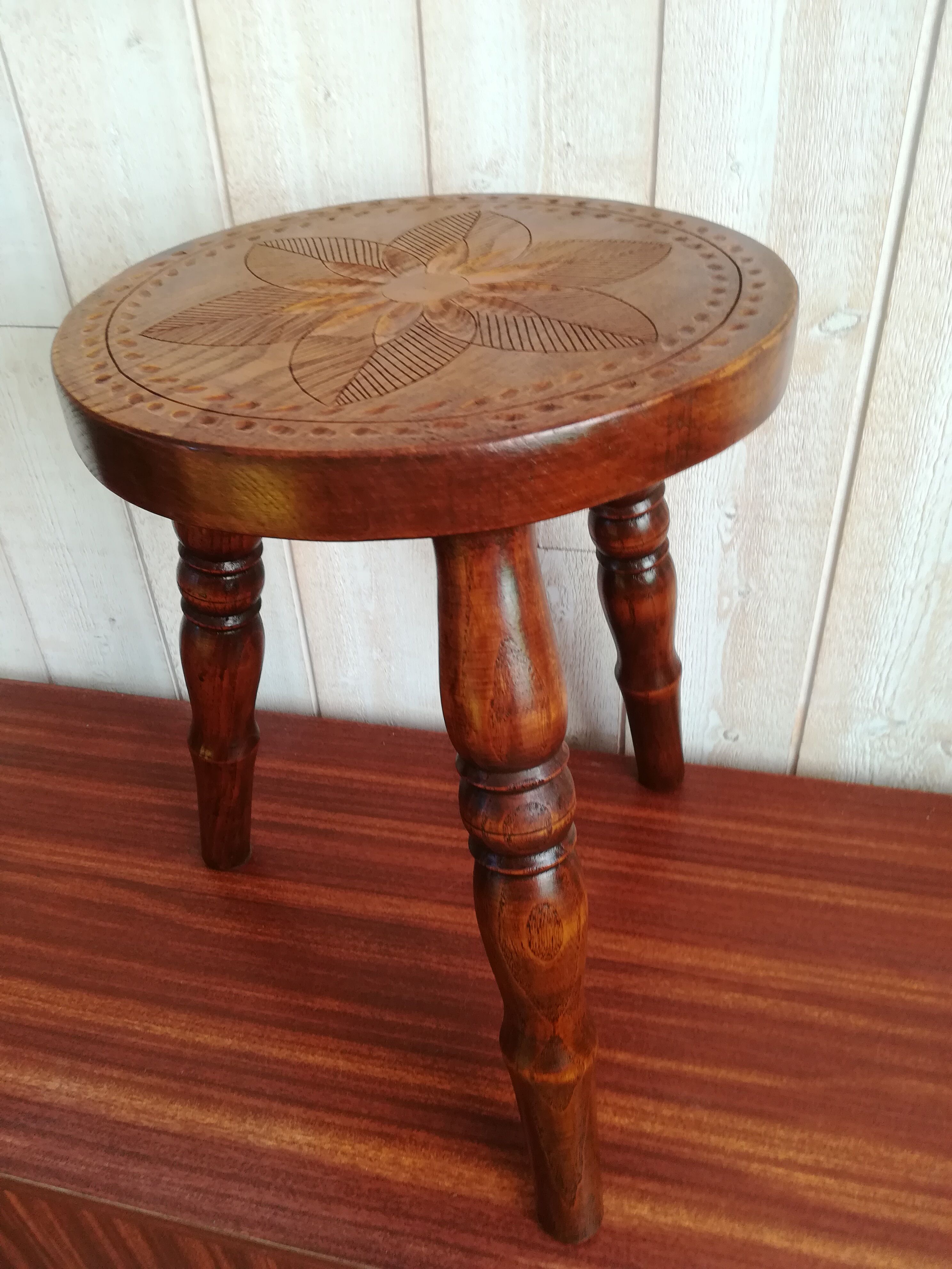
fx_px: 953
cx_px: 476
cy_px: 634
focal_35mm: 26
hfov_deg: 53.1
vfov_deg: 67.3
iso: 100
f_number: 2.2
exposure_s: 1/30
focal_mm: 3.83
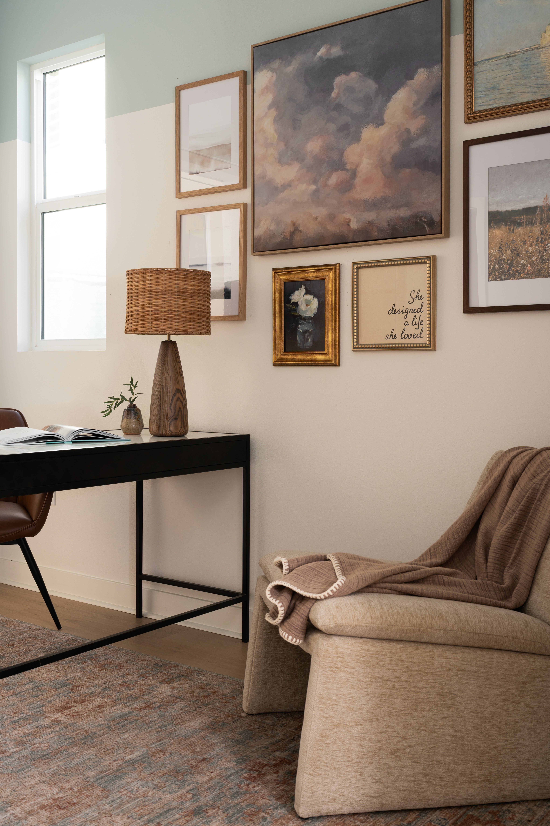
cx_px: 237
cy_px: 383
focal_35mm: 39
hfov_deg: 34.2
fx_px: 894
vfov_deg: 49.5
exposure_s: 1/15
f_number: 8
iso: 250
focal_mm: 34
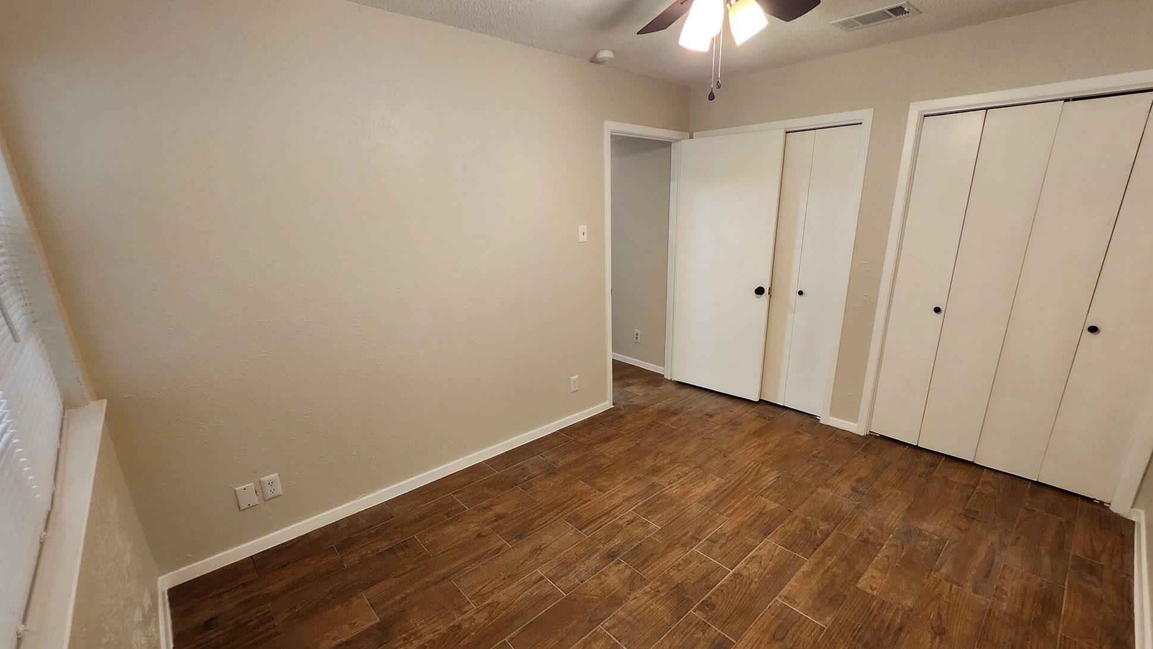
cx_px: 596
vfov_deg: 70.3
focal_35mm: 15
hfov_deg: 103.0
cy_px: 364
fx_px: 459
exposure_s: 1/40
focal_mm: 1.74
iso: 320
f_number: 2.2
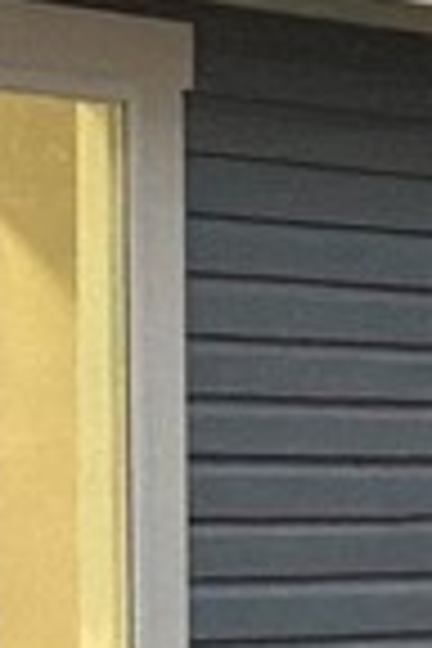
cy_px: 202
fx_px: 3726
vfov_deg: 9.9
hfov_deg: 6.6
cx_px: 216
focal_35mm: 207
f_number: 1.8
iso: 250
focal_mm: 3
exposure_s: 1/122
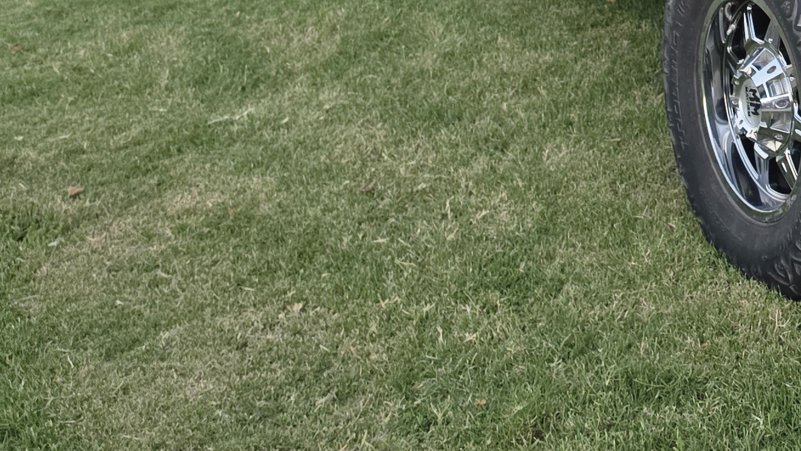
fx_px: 1614
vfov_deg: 14.5
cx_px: 1016
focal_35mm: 76
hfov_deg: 24.6
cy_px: -292
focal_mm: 6.5
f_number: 1.4
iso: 125
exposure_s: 1/180
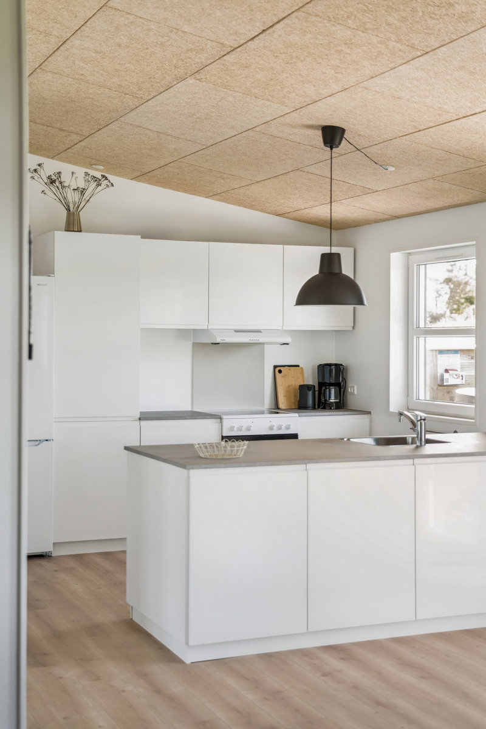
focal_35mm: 54
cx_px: 243
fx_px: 1093
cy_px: 364
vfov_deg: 36.9
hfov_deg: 25.1
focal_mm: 54
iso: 500
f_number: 2.8
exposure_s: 1/160
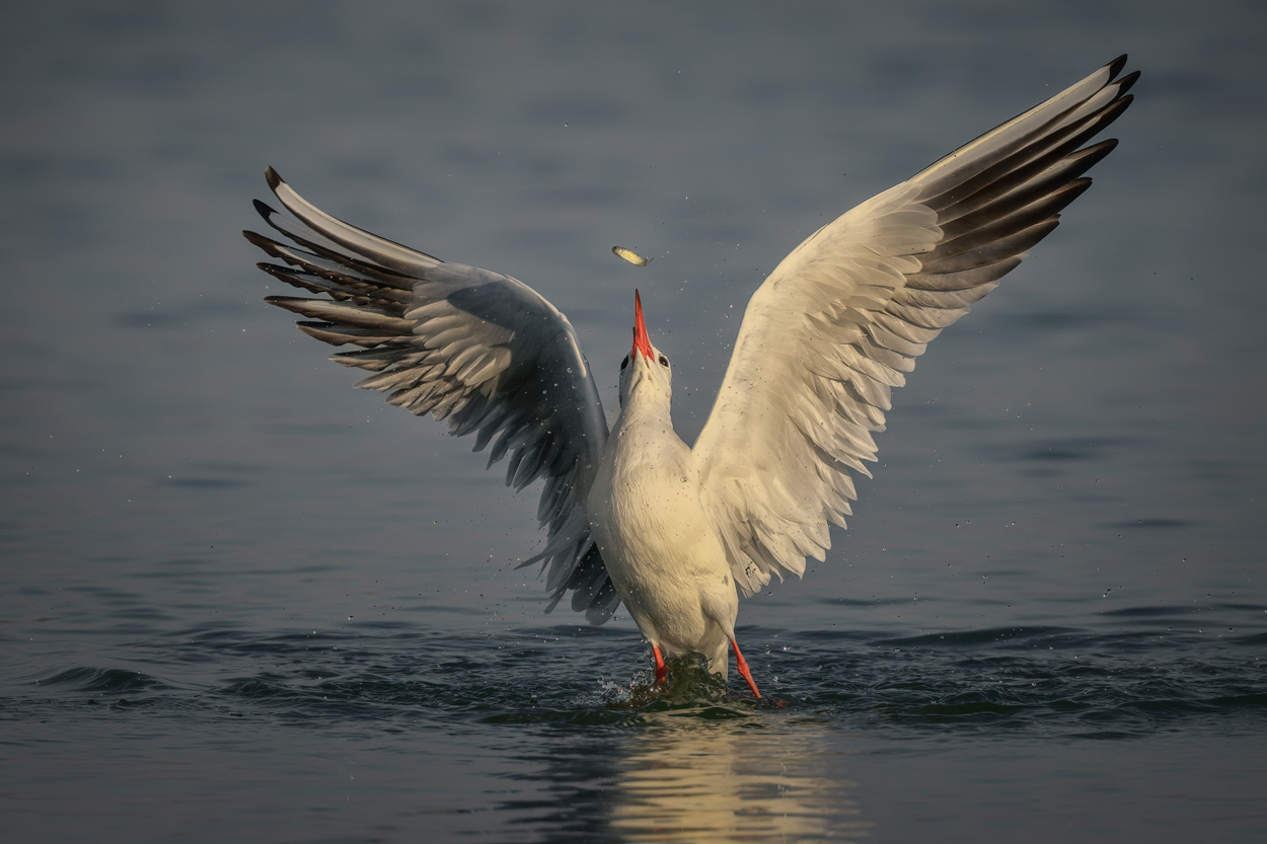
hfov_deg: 4.1
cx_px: 634
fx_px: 17594
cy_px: 422
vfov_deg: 2.7
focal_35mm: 500
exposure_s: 1/5000
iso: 720
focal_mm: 500
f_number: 8
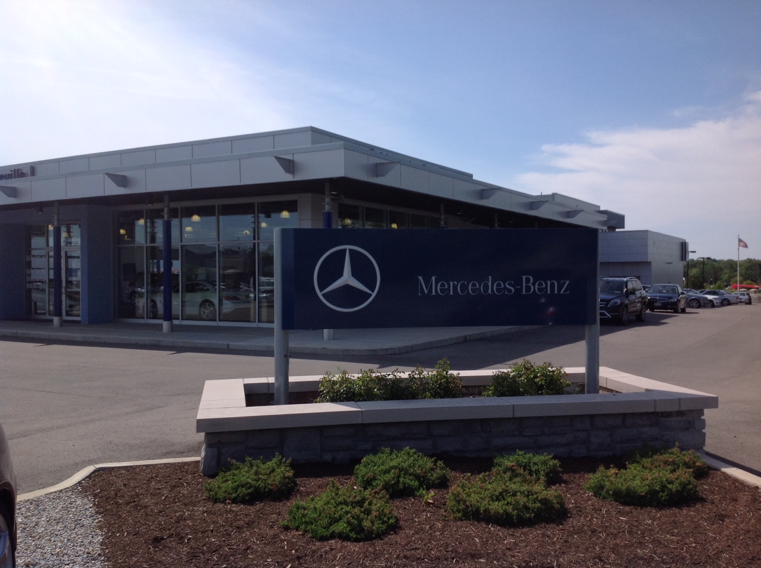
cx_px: 380
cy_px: 284
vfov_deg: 40.6
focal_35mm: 35
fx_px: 768
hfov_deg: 52.7
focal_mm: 4.28
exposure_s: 1/2519
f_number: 2.4
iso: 50
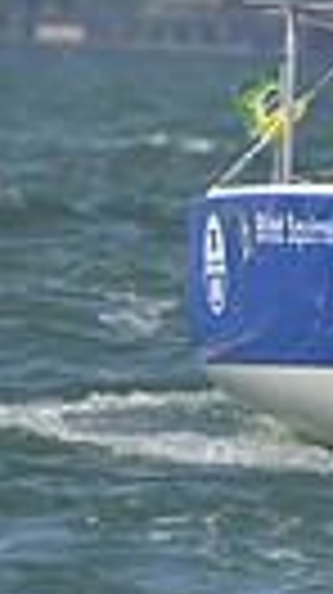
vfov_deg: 1.5
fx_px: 22411
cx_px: 1296
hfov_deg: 0.8
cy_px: 164
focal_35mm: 1424
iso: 200
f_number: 8
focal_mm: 310
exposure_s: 1/1000
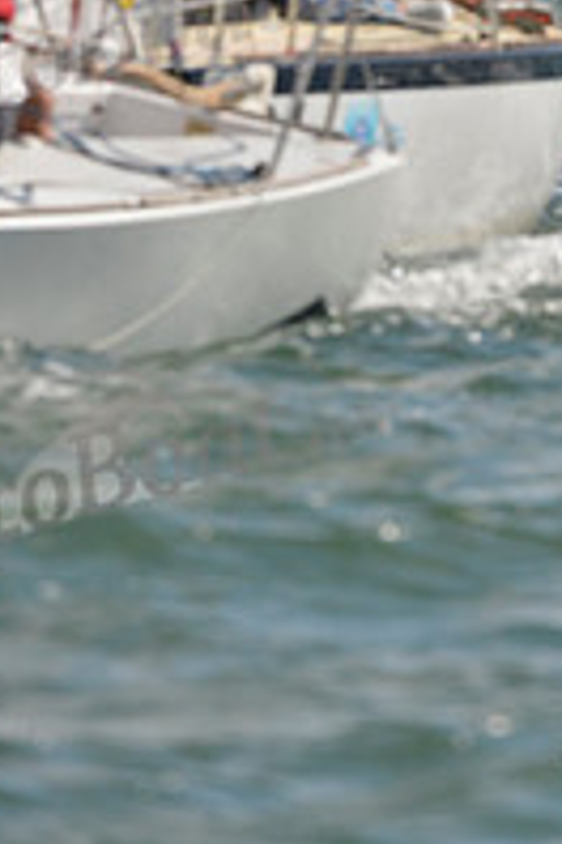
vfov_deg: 2.5
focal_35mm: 820
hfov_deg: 1.7
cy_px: -234
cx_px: 624
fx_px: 19200
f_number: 7.1
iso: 200
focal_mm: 280
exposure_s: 1/1000
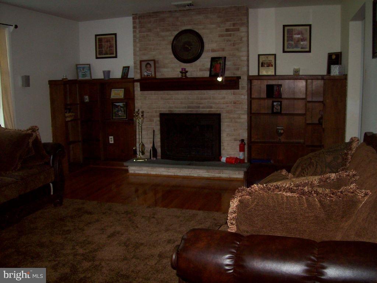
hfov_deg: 51.4
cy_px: 142
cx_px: 188
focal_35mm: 36
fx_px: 392
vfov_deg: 39.7
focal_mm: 6
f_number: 2.7
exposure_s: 1/64
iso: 80
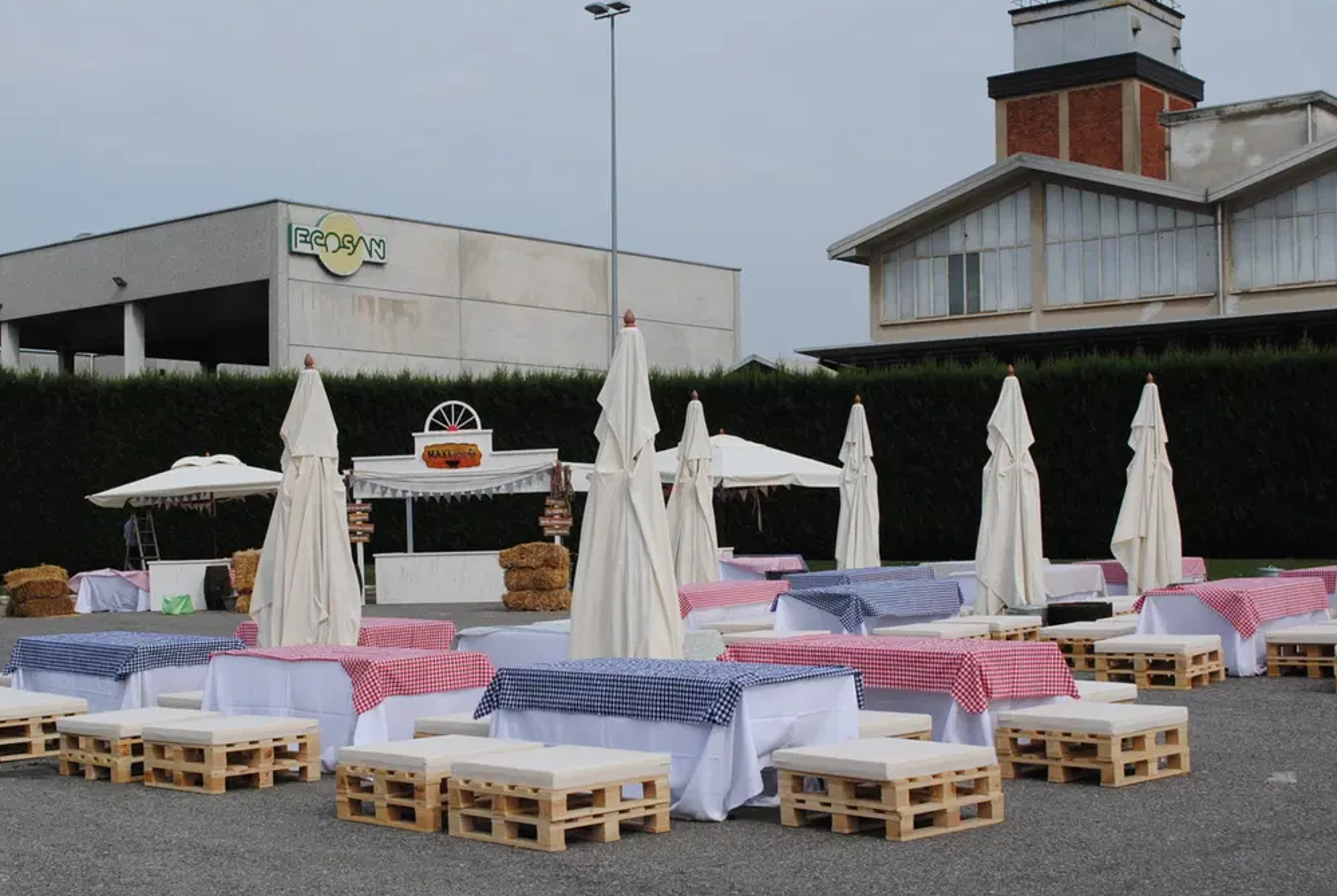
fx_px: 2008
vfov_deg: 25.1
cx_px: 606
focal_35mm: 54
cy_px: 504
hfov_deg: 36.8
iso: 100
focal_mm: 30
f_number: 8
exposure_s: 1/250
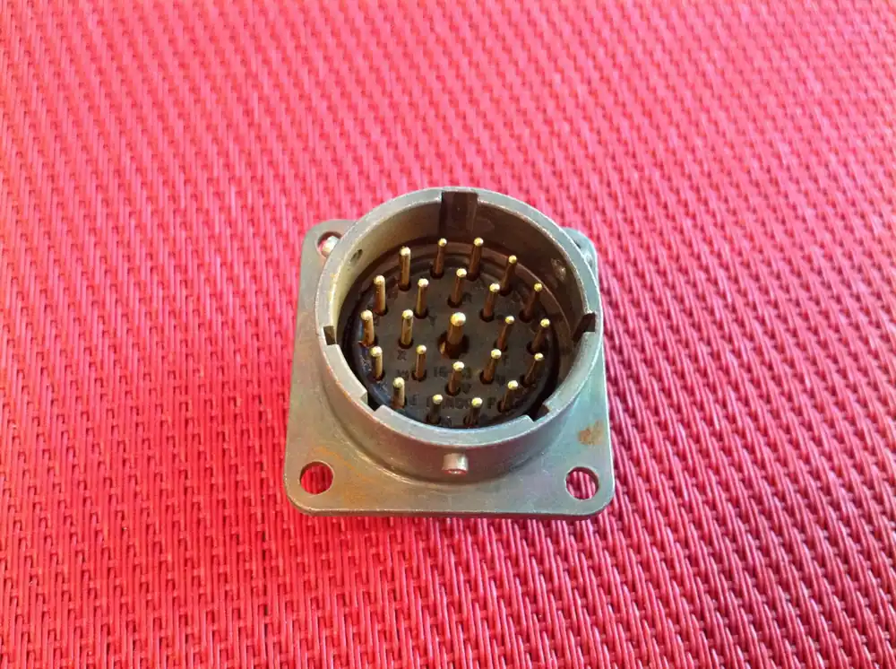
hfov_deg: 52.7
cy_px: 334
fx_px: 904
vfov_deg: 40.6
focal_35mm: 35
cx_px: 448
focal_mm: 4.28
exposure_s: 1/17
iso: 500
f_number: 2.4
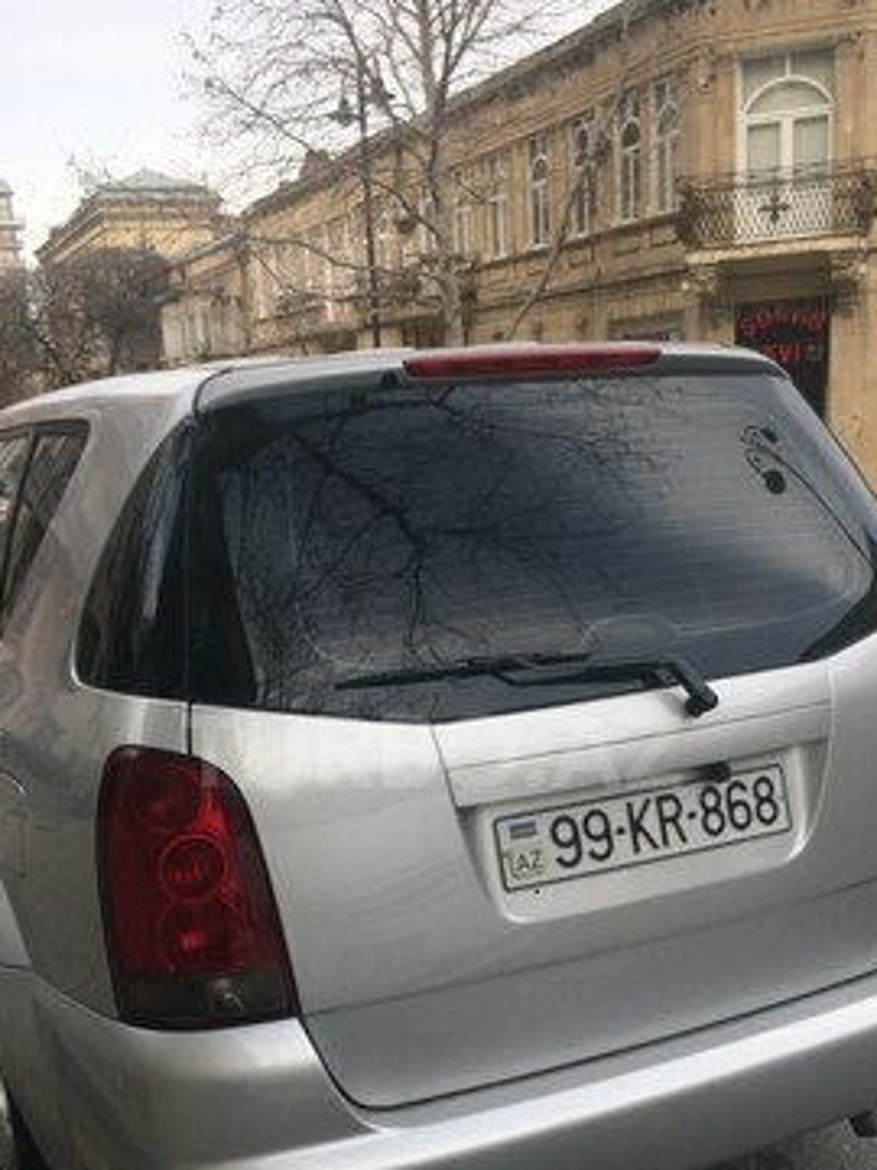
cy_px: 751
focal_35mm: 40
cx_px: 432
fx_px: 1351
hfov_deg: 36.0
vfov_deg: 46.3
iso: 32
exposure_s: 1/354
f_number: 2.2
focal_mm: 4.15
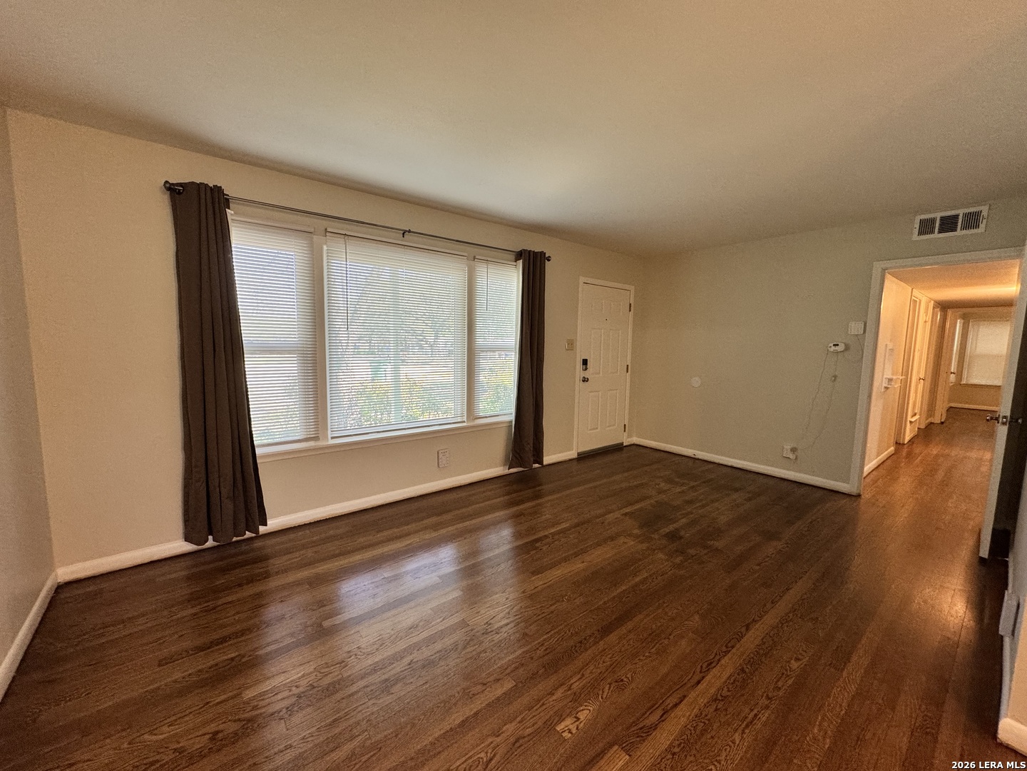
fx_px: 415
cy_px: 386
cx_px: 514
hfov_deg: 102.1
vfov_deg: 85.7
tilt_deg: -6.4
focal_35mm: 14
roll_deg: -1.2
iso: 200
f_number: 2.2
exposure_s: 1/120
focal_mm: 2.22
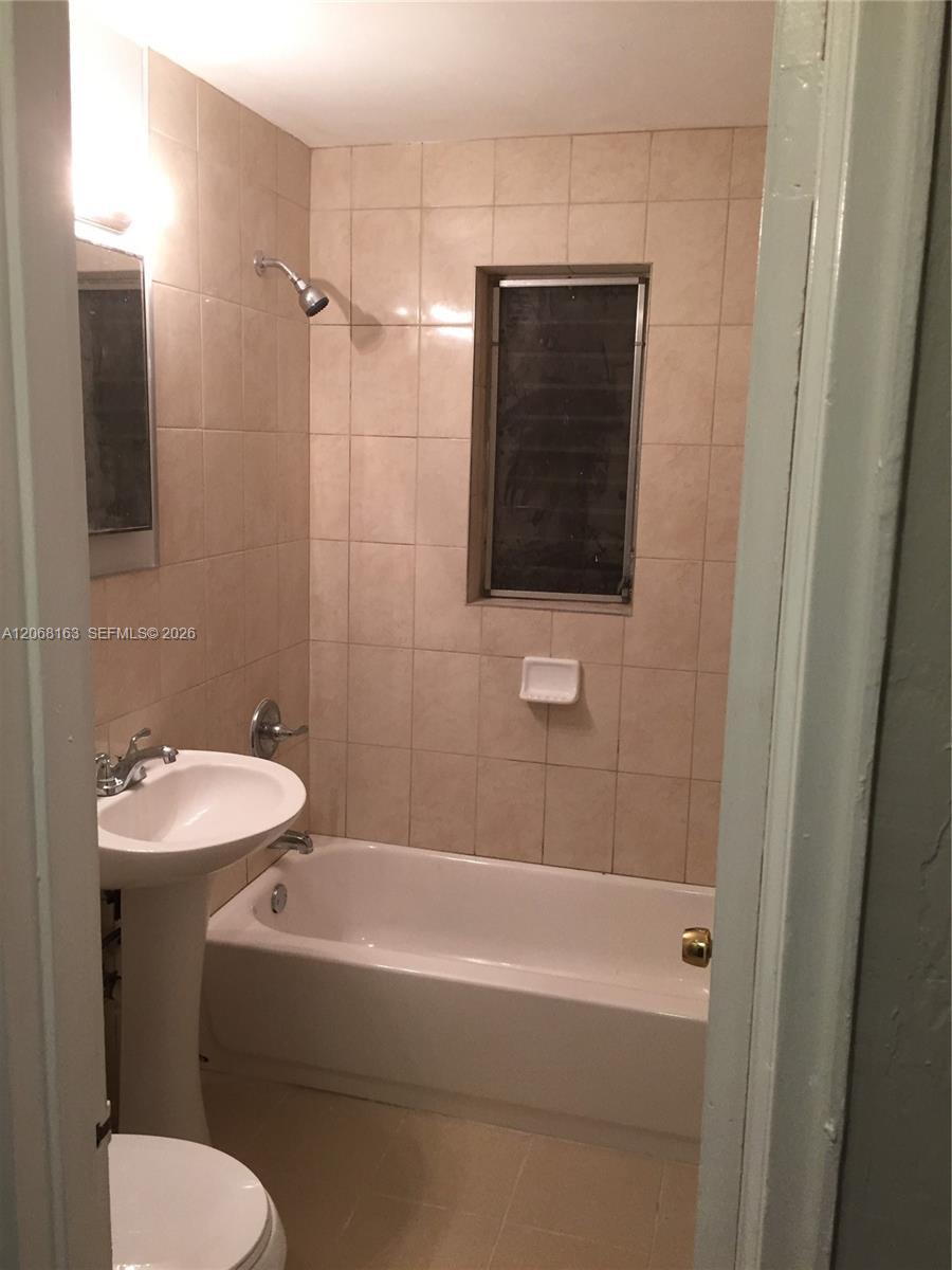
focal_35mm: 29
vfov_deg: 61.7
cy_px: 635
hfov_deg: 48.2
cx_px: 476
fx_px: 1063
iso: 50
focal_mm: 4.15
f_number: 2.2
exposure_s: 1/30
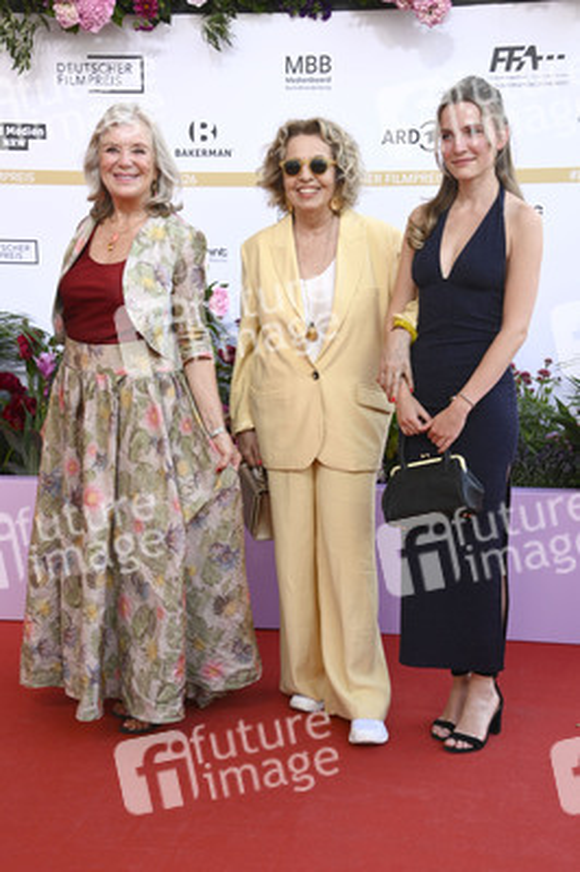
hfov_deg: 23.3
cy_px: 436
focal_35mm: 58
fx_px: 1404
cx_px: 290
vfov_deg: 34.5
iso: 500
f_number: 6.3
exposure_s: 1/250
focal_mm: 58
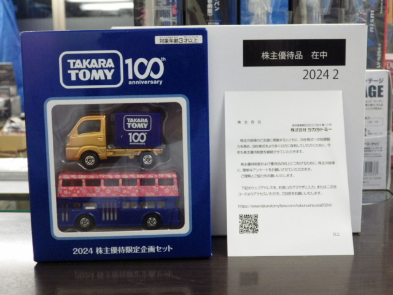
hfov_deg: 38.2
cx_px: 196
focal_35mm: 50
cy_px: 148
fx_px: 568
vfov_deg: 29.1
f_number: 3.8
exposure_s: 1/45
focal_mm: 9
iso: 800
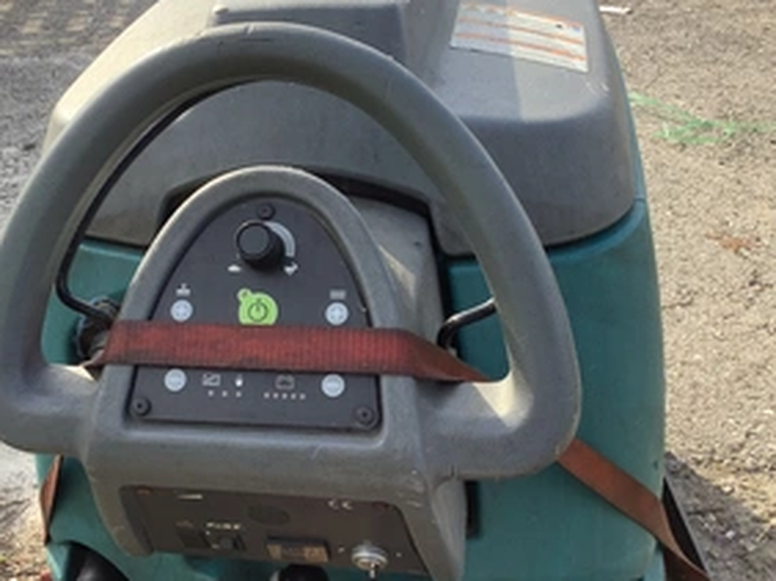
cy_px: 270
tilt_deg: -31.5
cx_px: 283
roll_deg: +4.0
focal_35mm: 44
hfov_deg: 42.6
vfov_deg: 32.8
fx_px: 986
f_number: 2.4
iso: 25
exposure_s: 1/221
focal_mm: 3.3
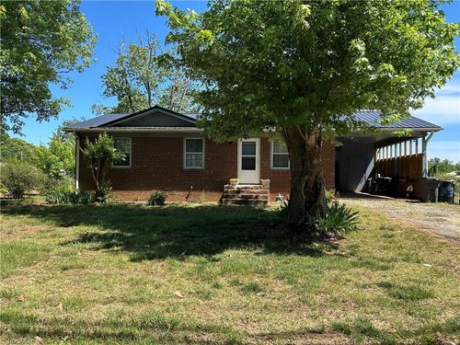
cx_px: 230
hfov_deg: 67.3
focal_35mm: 26
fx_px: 346
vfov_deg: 53.1
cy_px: 172
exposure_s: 1/1412
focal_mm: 5.7
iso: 50
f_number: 1.5
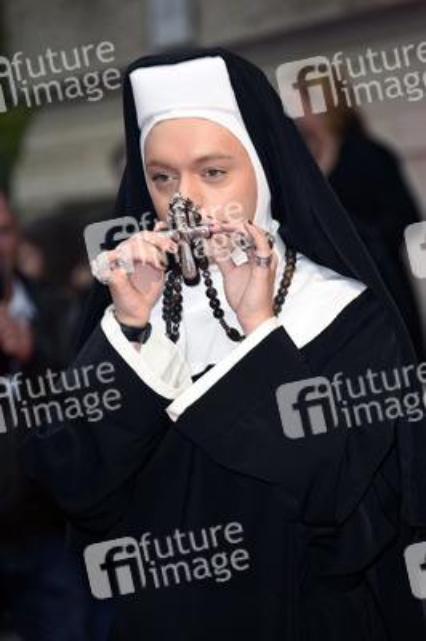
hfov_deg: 4.6
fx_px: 5334
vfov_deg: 6.9
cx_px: 213
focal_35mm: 300
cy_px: 320
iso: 640
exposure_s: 1/200
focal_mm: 300
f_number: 5.6
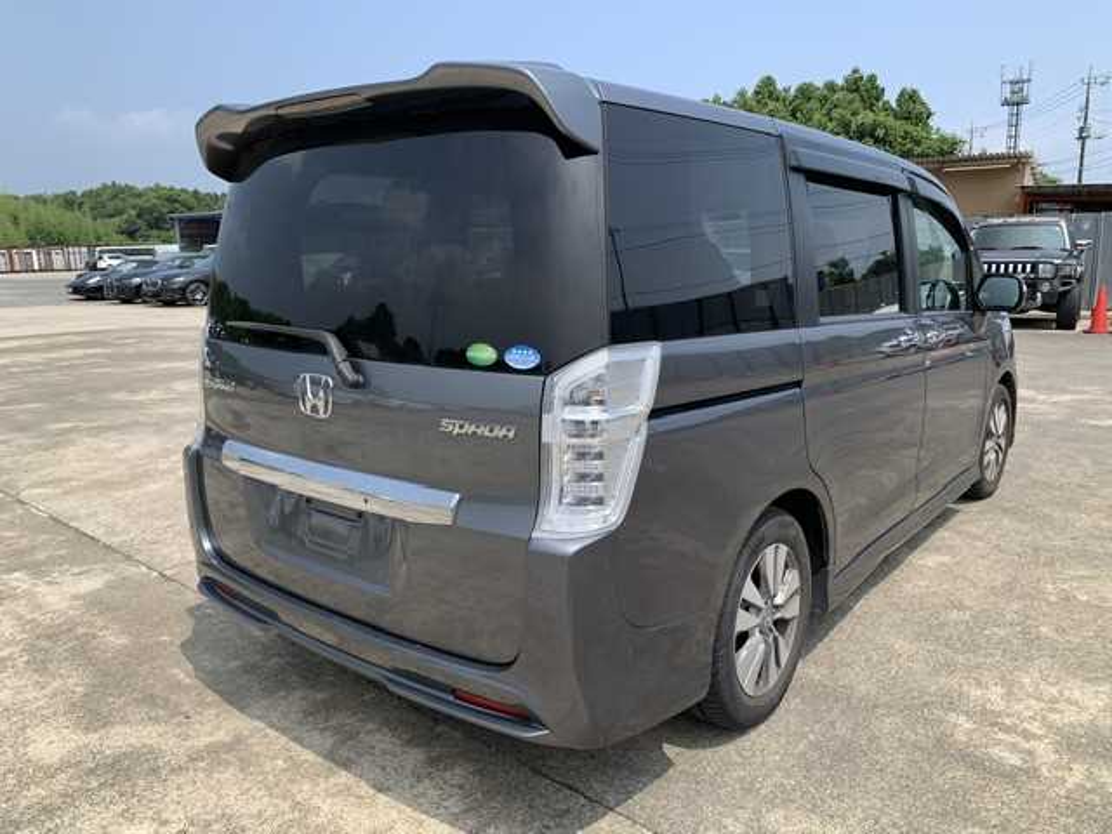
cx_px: 556
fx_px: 835
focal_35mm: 26
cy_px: 417
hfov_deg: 67.3
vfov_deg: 53.1
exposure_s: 1/1779
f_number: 1.8
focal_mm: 4.25
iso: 25
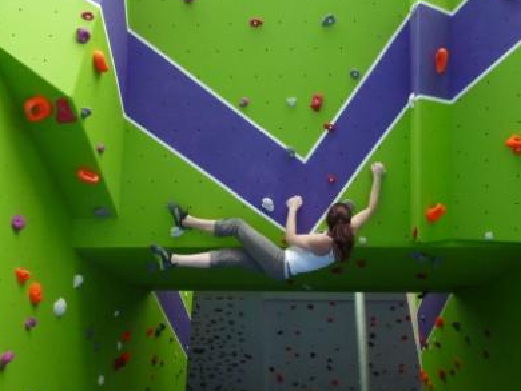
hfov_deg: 58.3
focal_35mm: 31
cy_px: 204
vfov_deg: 45.5
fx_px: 467
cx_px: 265
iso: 400
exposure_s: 1/160
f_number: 2.8
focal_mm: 4.8
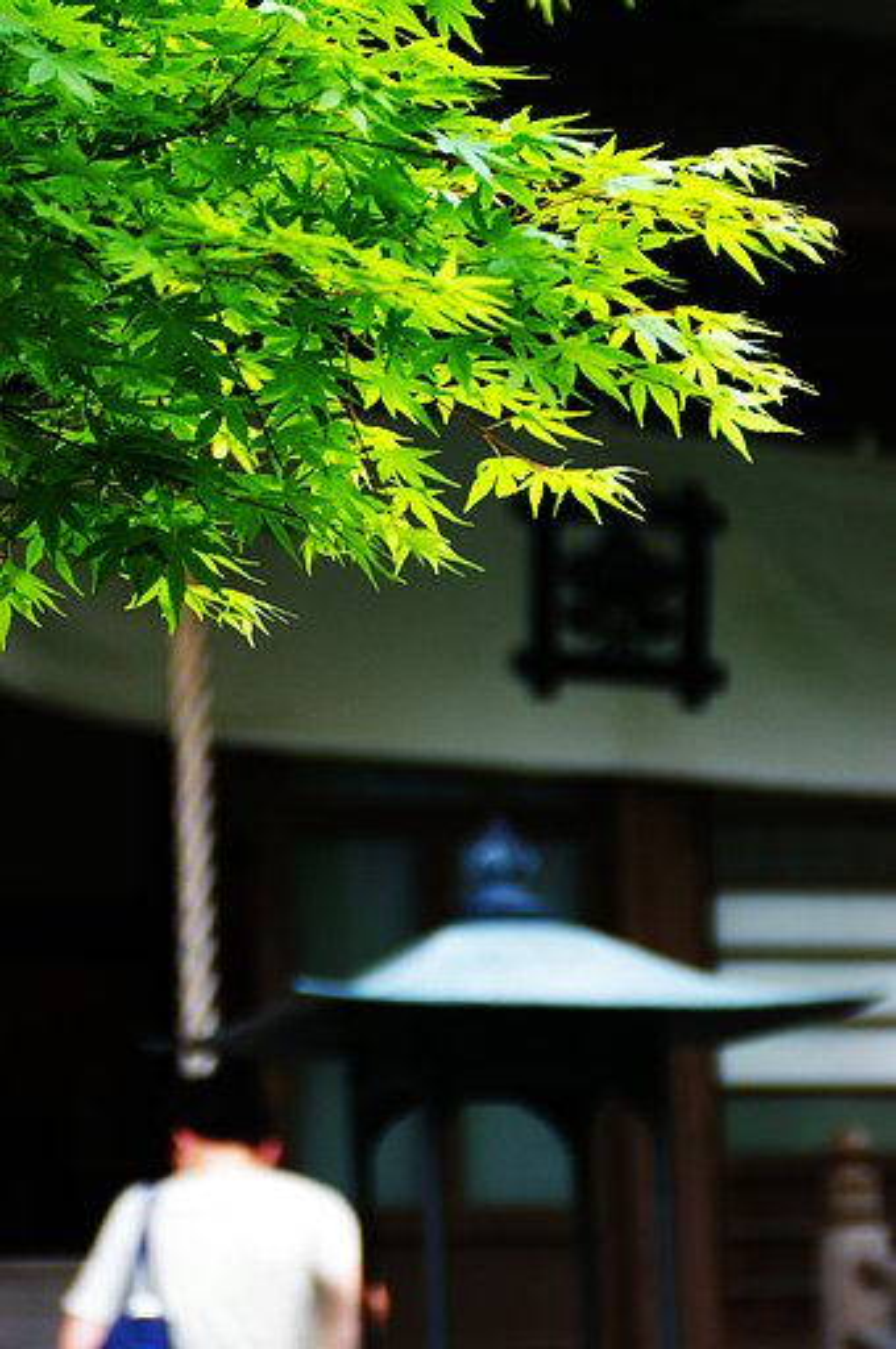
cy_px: 674
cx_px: 448
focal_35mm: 158
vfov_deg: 13.1
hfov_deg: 8.7
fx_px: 5896
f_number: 5.6
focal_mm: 105
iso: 400
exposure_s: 1/60
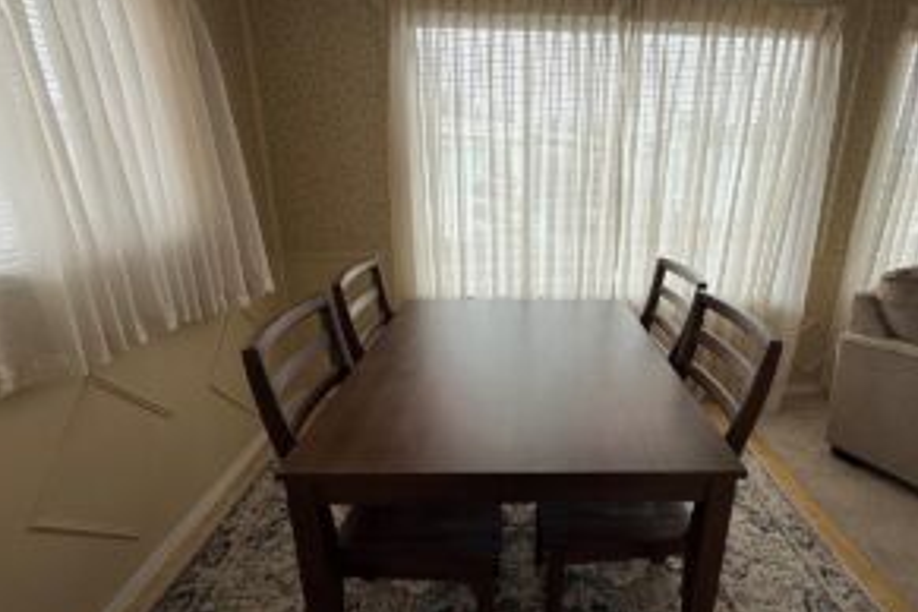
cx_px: 543
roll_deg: -1.1
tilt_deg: -16.9
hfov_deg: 83.1
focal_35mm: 20
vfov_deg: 61.9
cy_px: 319
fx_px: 510
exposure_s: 1/99
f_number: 2.2
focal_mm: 2.22
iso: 100
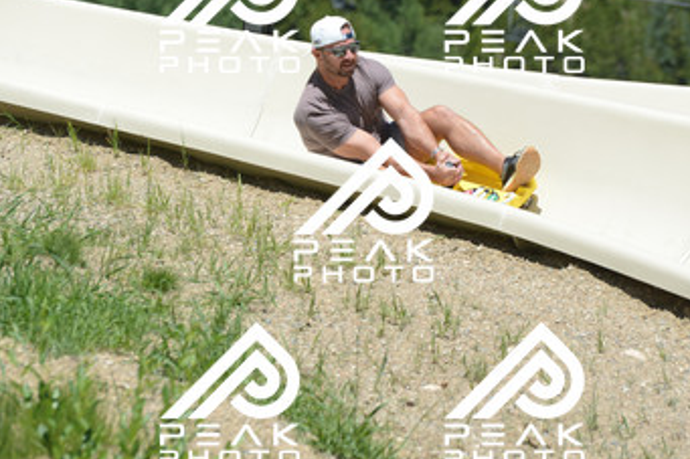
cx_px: 372
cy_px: 197
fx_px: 4387
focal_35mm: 229
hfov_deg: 9.0
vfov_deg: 6.0
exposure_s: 1/1250
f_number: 6.3
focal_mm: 195
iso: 400
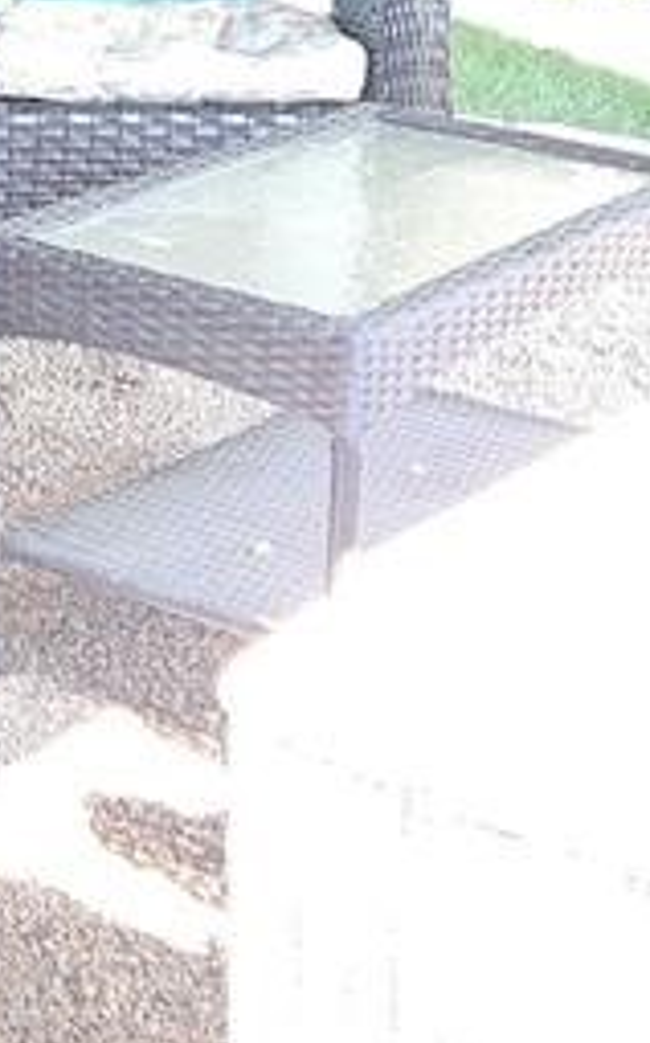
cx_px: -57
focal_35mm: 98
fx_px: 2782
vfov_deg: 20.1
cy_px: -151
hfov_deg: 13.1
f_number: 1.8
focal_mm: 5.4
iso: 125
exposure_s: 1/120
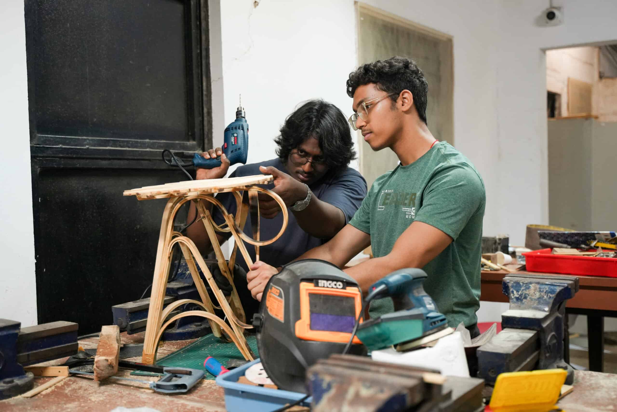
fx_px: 703
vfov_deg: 32.6
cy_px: 206
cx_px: 308
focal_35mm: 41
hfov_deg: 47.4
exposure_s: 1/160
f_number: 2.8
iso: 1600
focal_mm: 41
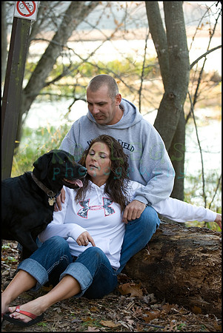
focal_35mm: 90
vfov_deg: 22.6
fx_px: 834
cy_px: 166
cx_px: 112
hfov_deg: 15.2
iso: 160
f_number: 4
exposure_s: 1/100
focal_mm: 90
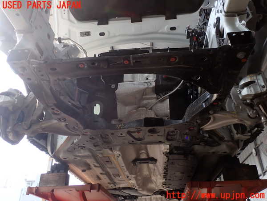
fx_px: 231
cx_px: 134
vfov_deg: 46.8
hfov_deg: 60.0
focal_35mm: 30
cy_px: 100
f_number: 3.2
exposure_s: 1/250
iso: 100
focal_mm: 5.4
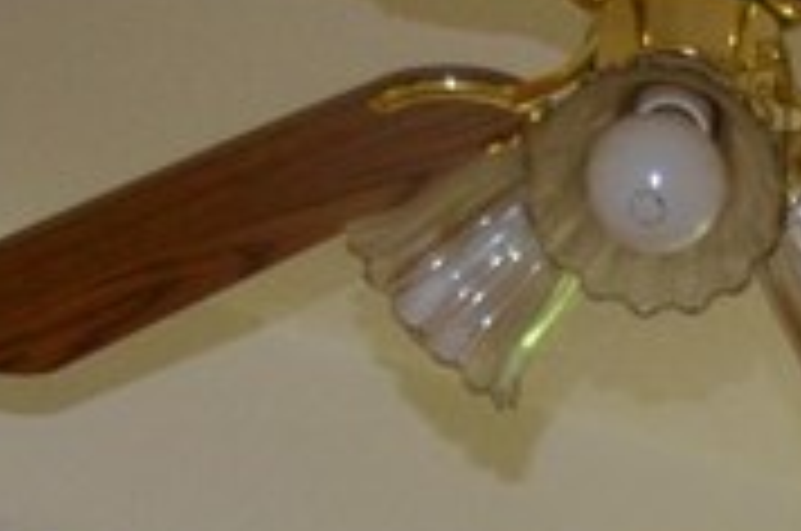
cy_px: 1798
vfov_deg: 5.8
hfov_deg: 9.3
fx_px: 4797
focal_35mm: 216
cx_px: 1210
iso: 500
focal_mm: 20
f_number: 3.8
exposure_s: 1/60
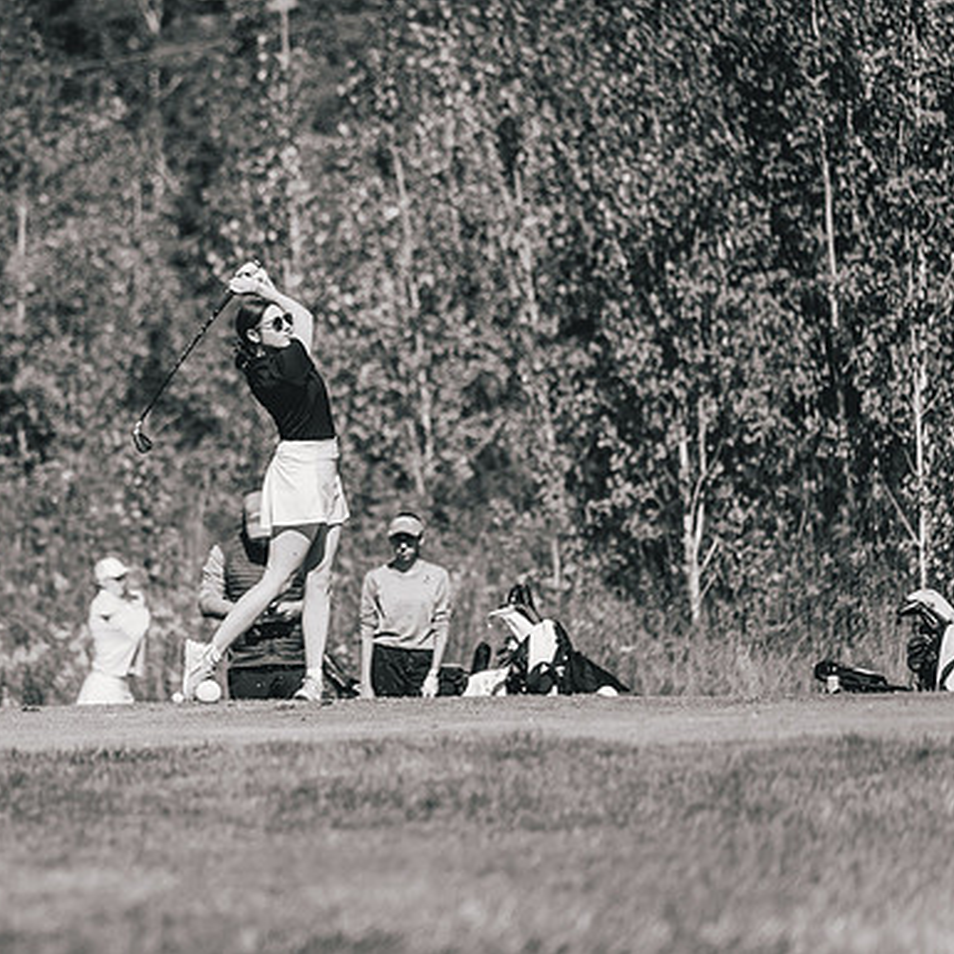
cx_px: 268
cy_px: 477
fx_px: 6080
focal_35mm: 195
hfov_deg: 9.0
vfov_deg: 9.0
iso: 200
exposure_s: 1/4000
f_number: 2.8
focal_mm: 150
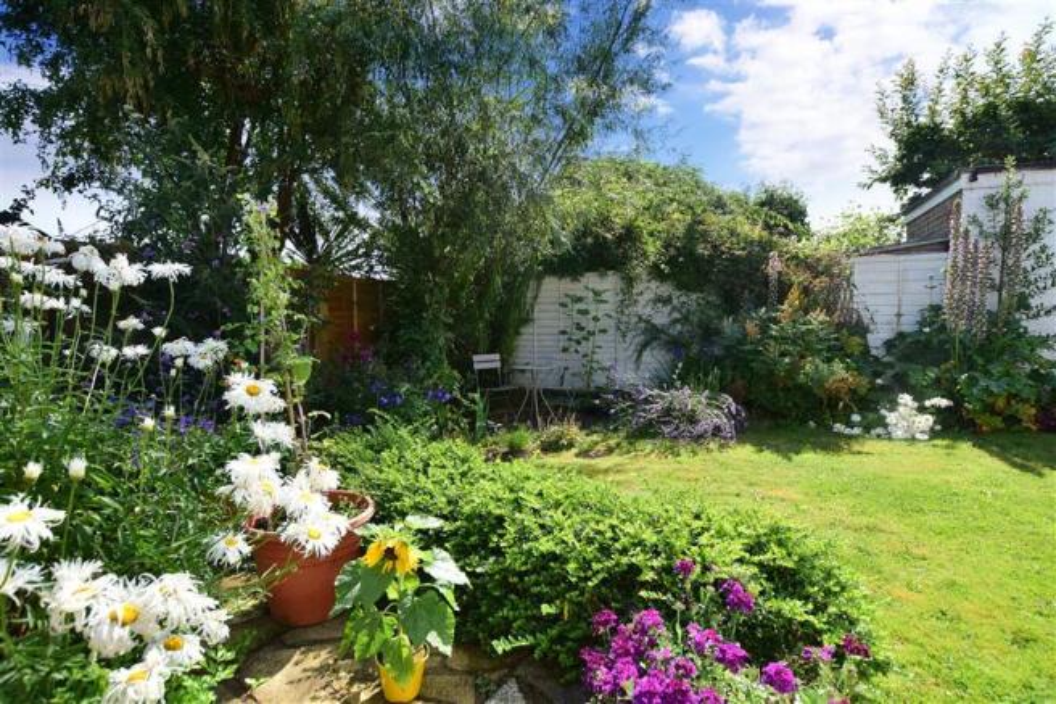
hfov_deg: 92.5
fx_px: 506
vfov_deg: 69.6
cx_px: 528
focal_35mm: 17
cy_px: 352
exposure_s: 1/800
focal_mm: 11.5
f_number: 9
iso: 400
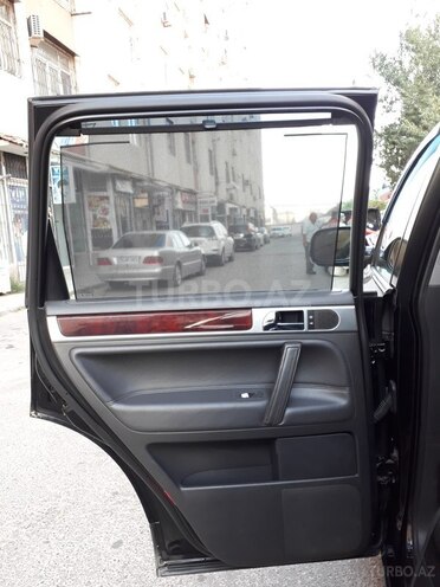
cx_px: 220
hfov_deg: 51.4
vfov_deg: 65.3
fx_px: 458
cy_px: 294
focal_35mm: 27
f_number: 1.9
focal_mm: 3.6
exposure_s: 1/33
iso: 100
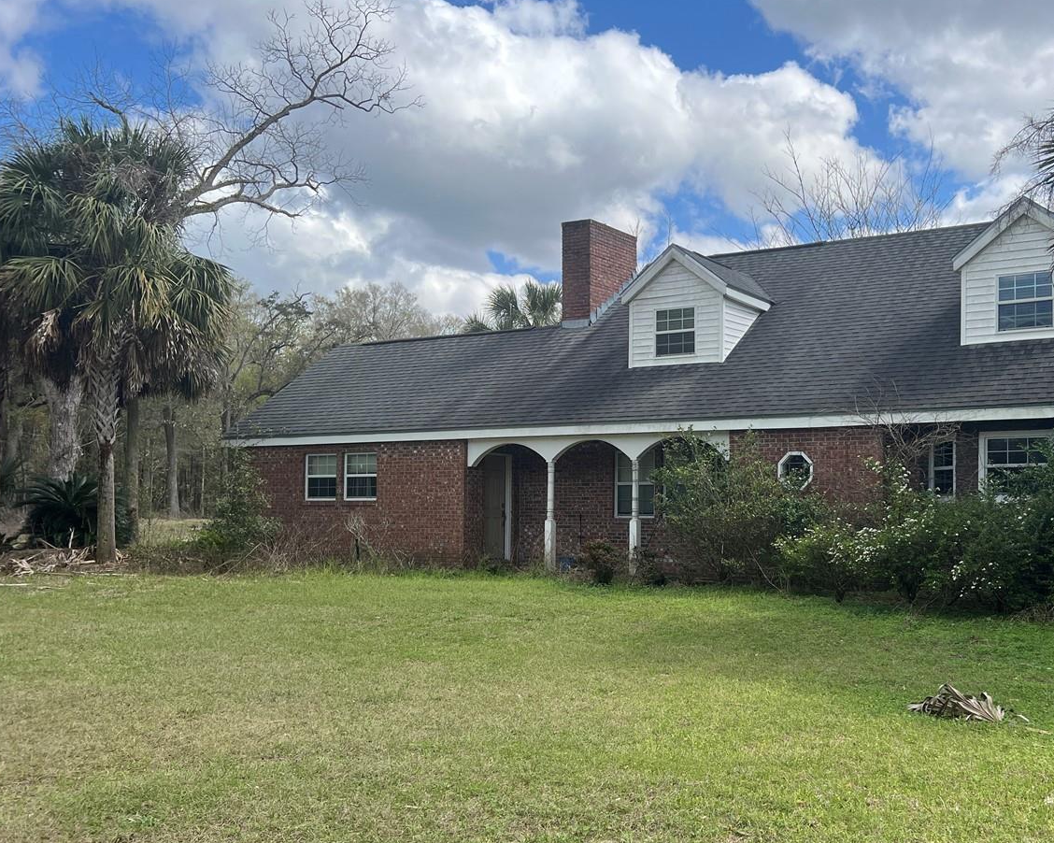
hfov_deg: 49.2
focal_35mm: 36
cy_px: 479
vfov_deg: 41.1
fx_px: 1123
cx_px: 724
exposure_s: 1/2762
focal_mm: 5.7
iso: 50
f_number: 1.5
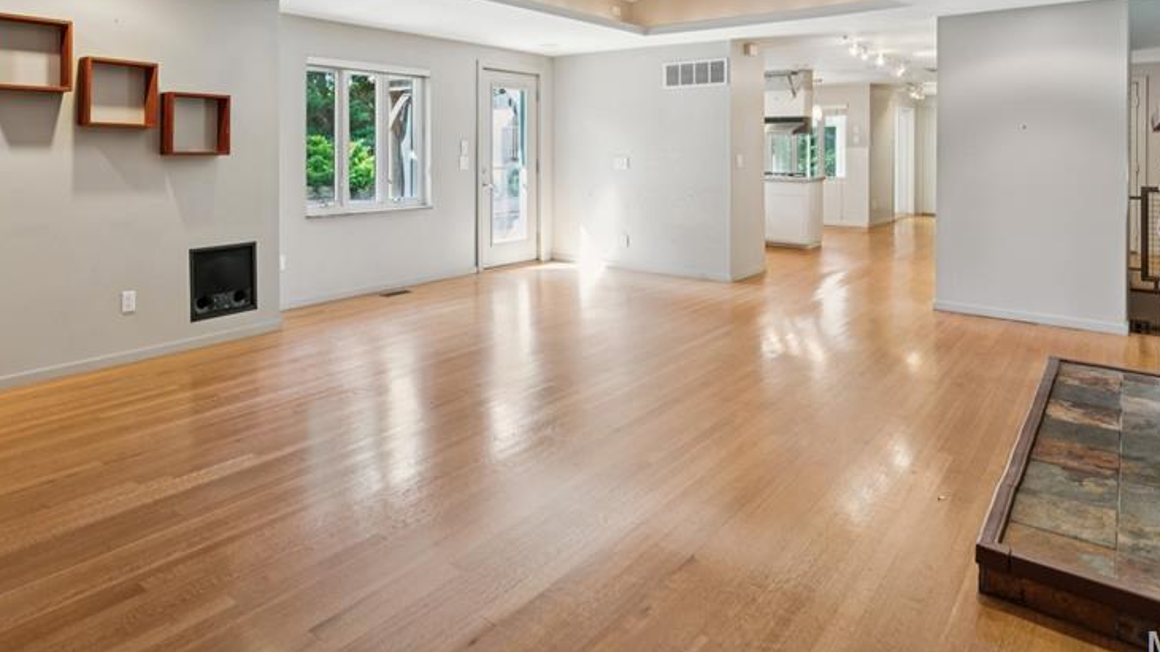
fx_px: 713
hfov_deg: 77.8
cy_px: 141
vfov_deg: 46.8
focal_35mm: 23
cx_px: 494
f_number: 13
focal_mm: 15.8
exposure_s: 1/2.5
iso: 320
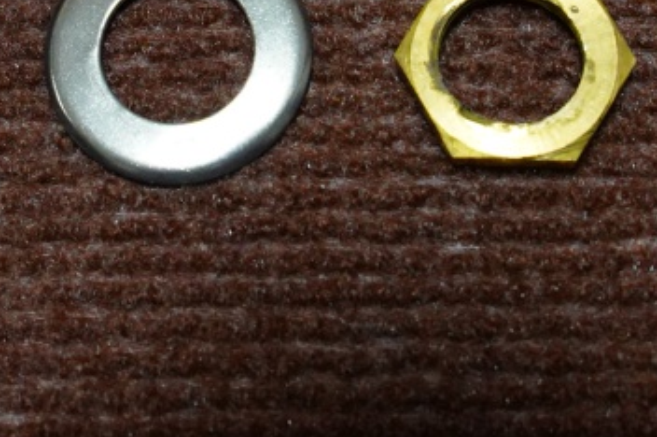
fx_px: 2334
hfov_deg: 16.0
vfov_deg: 10.5
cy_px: -116
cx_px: 328
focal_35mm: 128
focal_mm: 44
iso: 6400
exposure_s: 1/100
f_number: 8
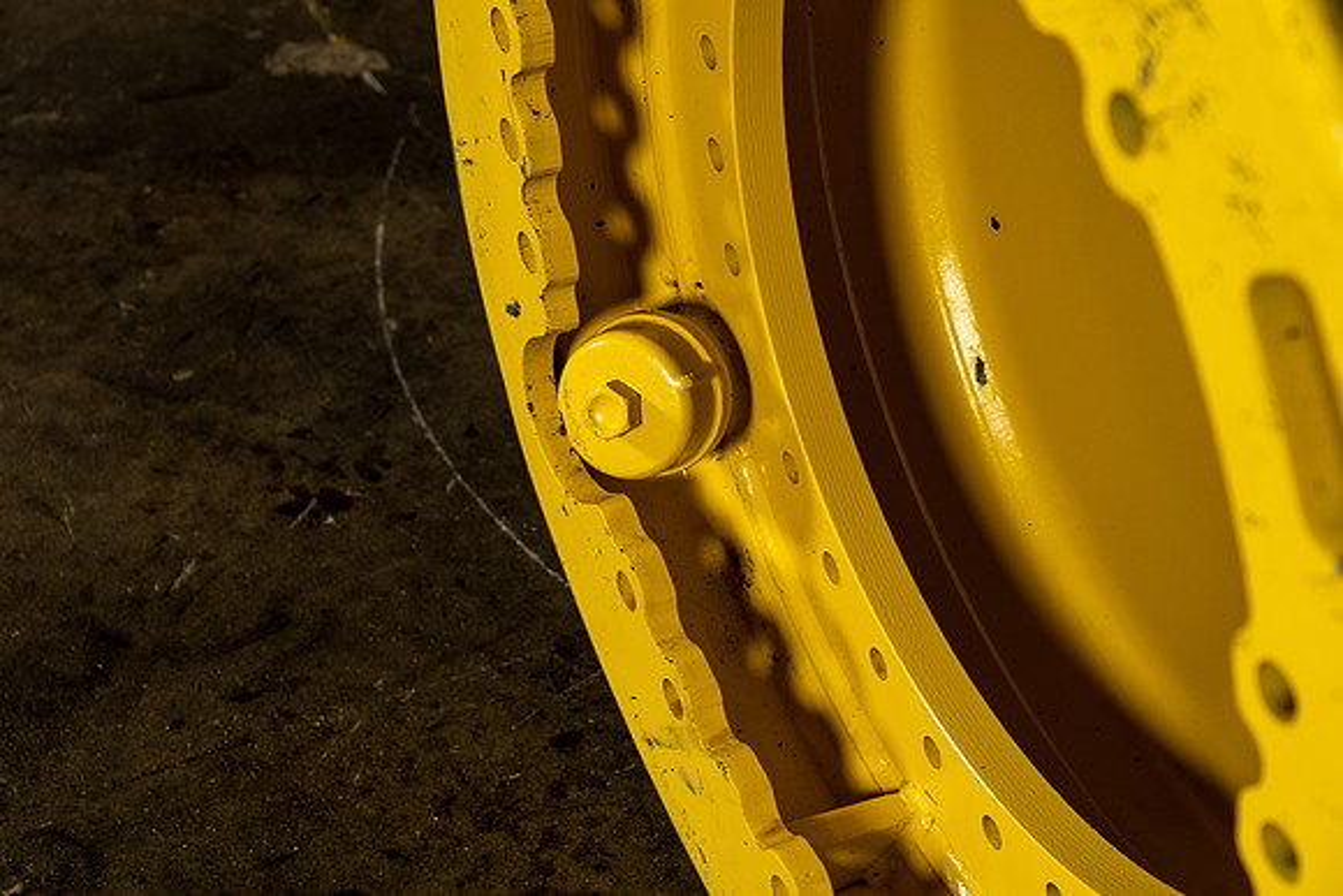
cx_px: 672
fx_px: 2612
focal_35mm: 70
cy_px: 448
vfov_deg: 19.5
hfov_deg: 28.8
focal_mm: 70
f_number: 5.6
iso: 800
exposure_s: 1/125
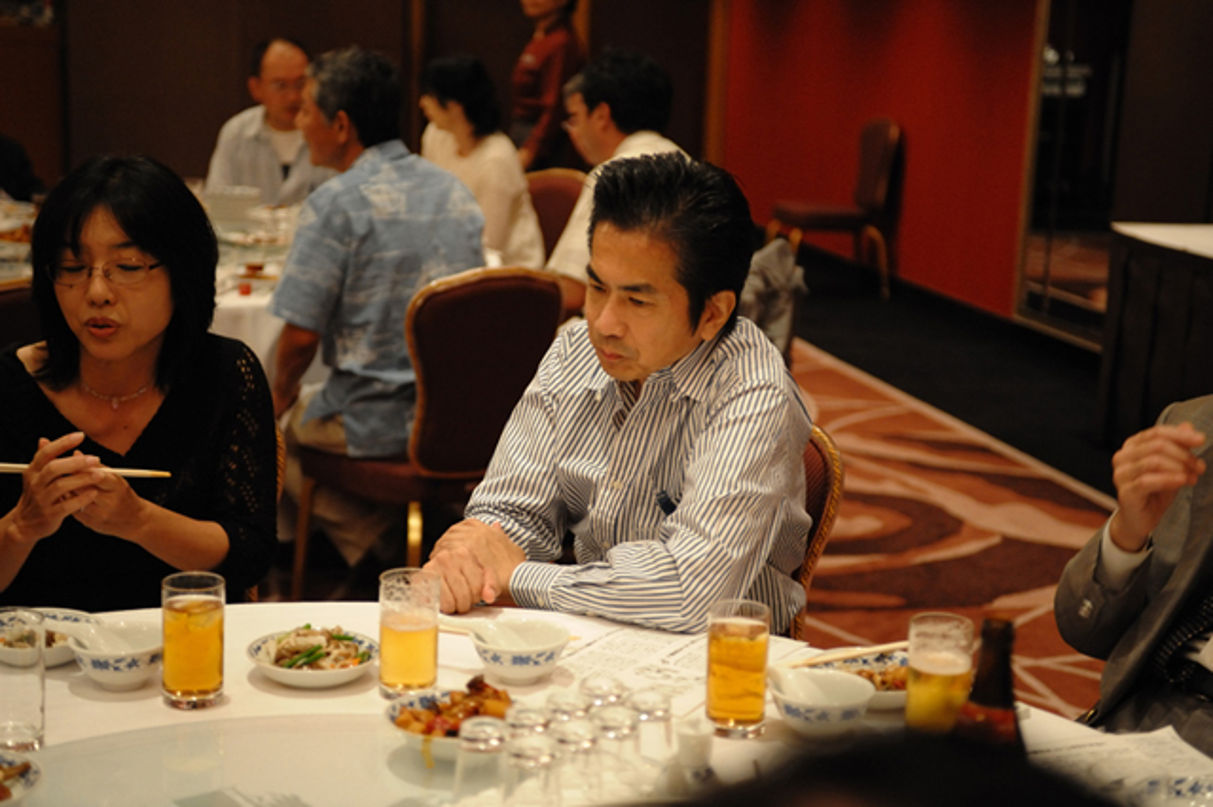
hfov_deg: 32.4
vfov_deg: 21.9
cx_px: 606
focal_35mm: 62
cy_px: 404
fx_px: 2088
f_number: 2.8
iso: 3200
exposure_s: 1/125
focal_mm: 62
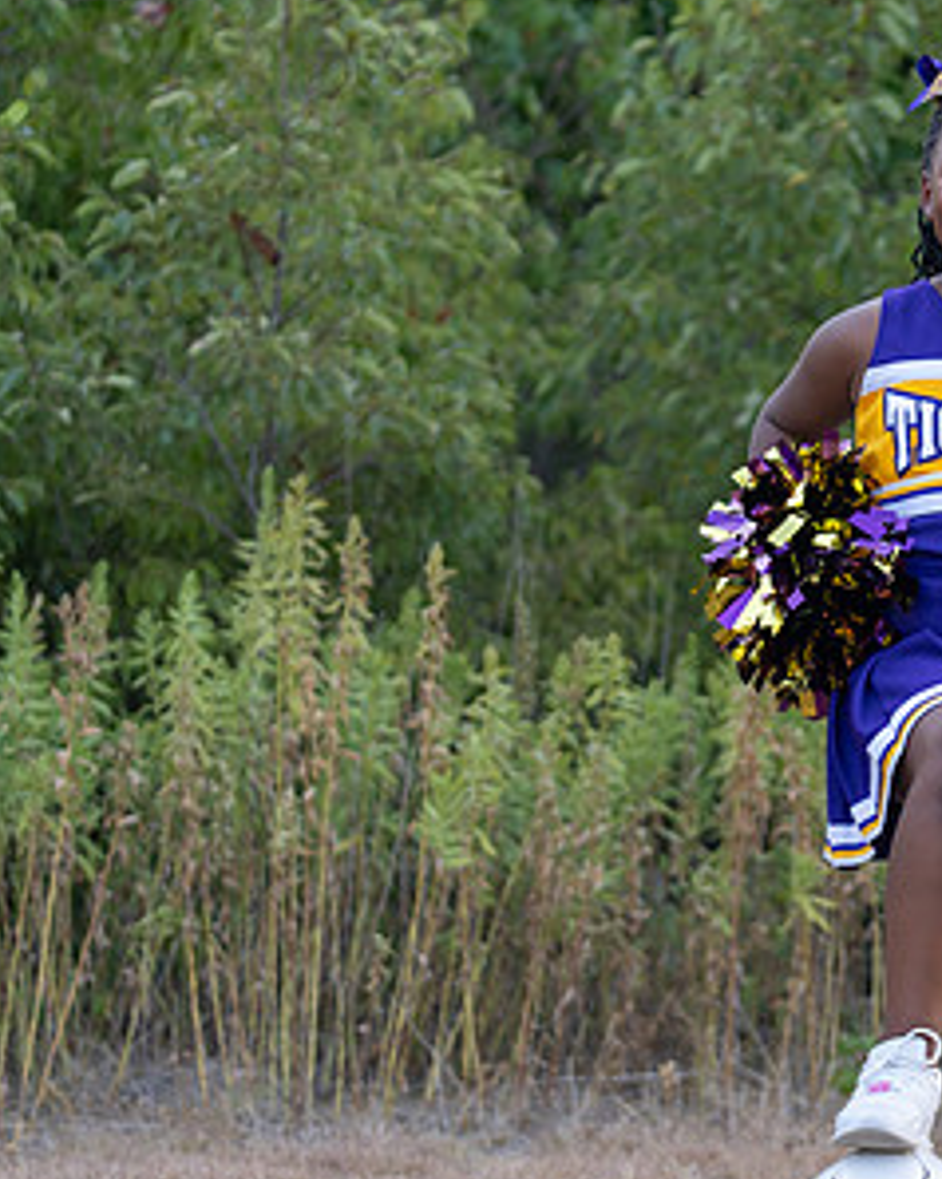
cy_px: 671
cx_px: 982
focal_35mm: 128
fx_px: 4465
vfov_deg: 15.0
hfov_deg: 11.9
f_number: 2.8
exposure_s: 1/320
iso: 320
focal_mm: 70
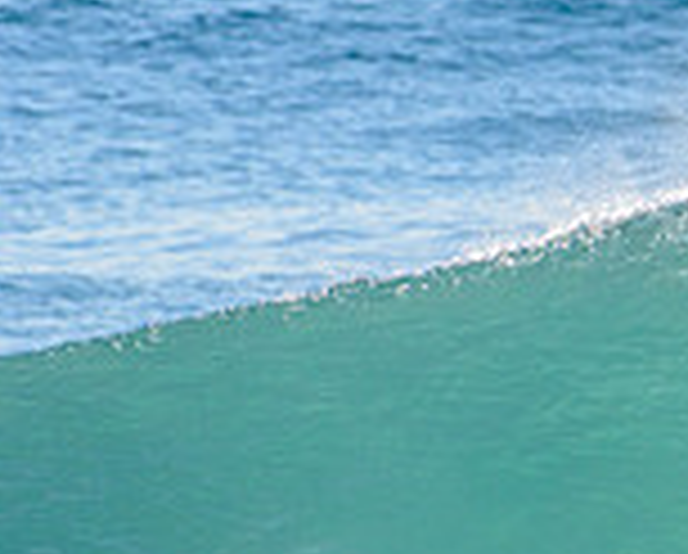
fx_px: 44413
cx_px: 1487
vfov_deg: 0.7
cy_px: 512
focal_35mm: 2177
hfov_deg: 0.9
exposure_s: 1/2000
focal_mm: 500
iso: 220
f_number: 5.6
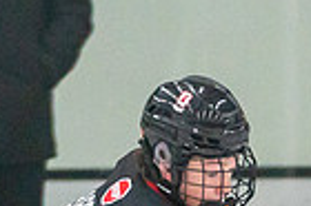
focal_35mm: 1079
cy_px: 588
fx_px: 9310
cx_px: 268
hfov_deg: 1.9
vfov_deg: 1.3
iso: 3200
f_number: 2.8
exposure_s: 1/1250
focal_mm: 152
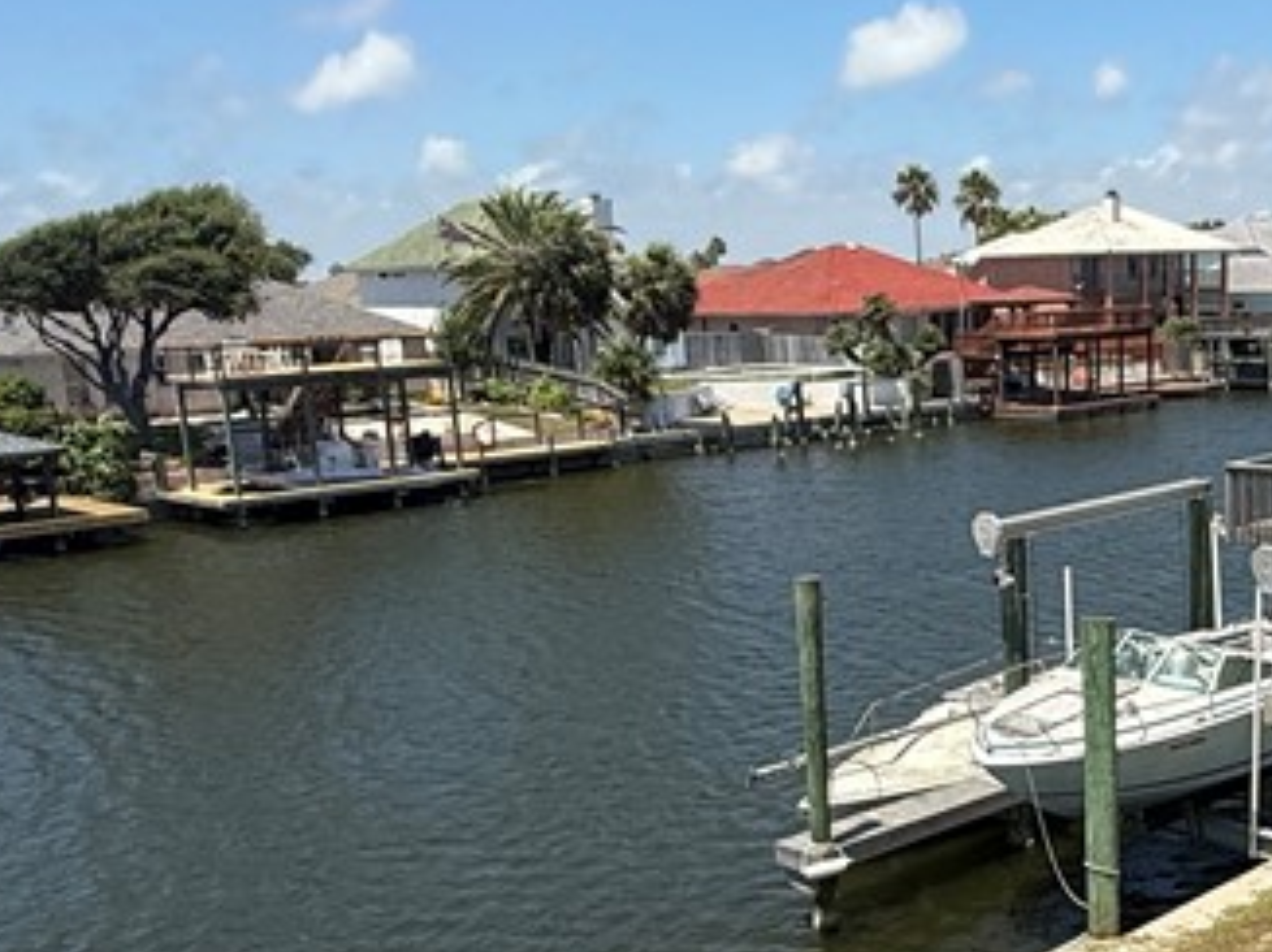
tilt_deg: -12.2
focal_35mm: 44
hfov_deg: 40.7
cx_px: 1065
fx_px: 1616
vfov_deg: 32.6
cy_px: 632
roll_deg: +1.8
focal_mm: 2.22
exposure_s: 1/2092
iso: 50
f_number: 2.2
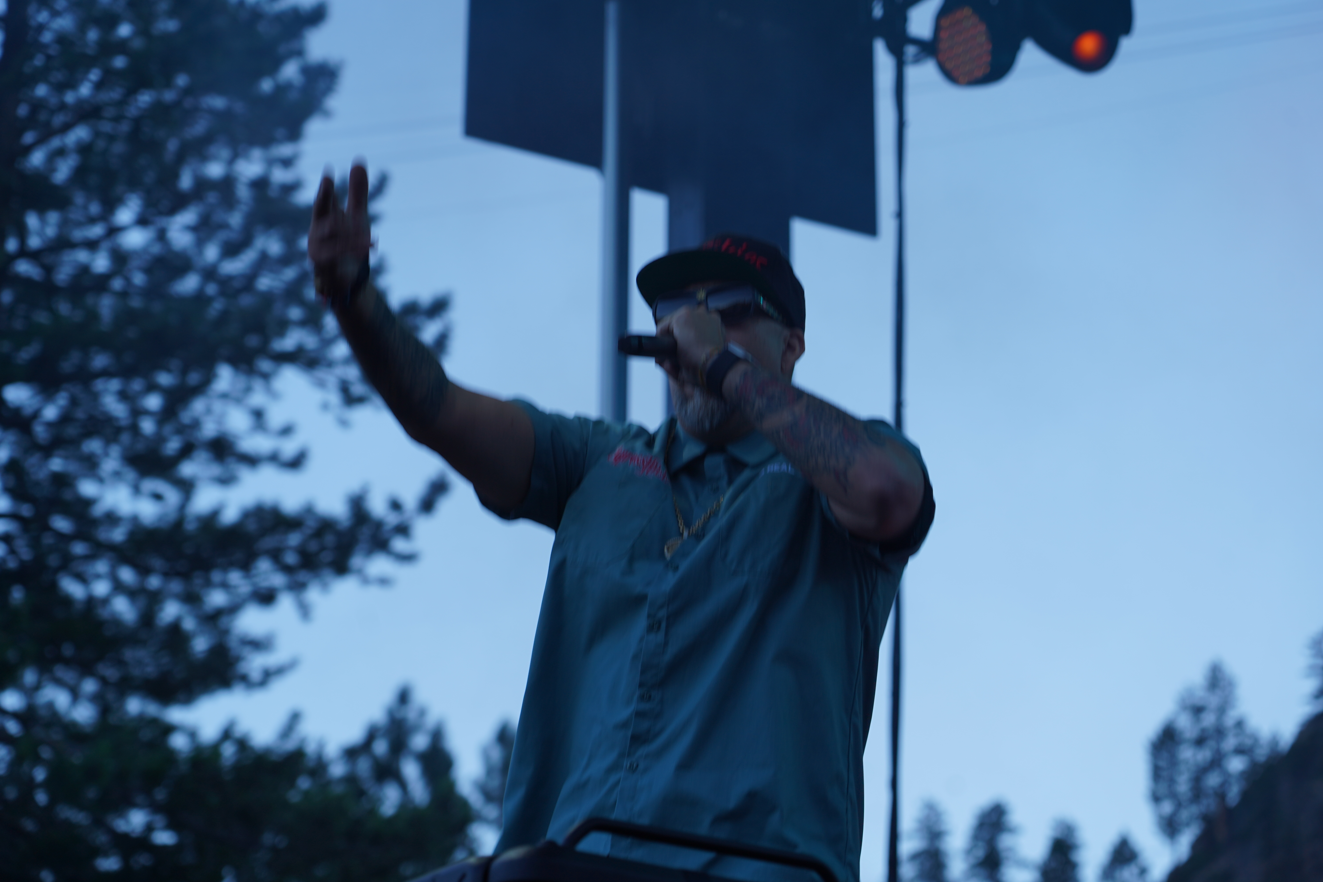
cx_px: 662
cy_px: 441
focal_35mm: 105
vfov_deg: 13.0
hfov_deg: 19.5
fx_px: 3858
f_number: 5
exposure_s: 1/200
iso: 100
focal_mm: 105
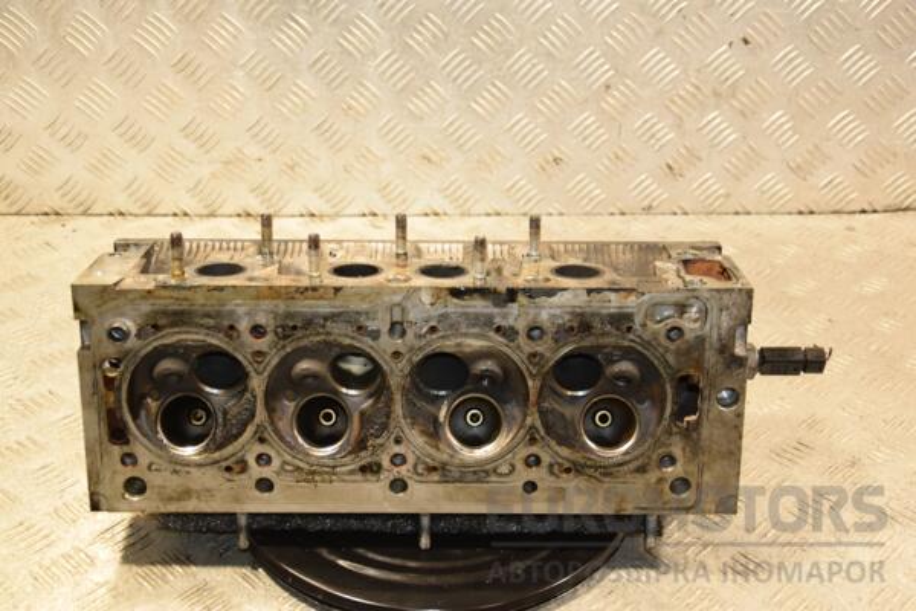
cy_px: 306
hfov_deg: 37.9
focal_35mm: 52
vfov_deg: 25.8
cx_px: 458
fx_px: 1336
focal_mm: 35
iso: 800
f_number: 5
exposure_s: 1/80
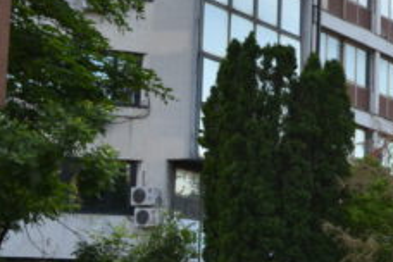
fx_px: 1441
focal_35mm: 132
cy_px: 185
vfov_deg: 10.4
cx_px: 662
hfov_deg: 14.1
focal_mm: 26
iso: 400
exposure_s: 1/160
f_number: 9
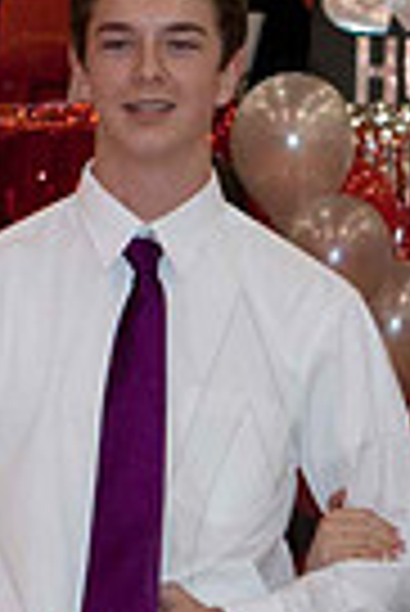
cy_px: 792
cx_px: 493
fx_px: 4243
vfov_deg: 8.2
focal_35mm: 249
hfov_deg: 5.5
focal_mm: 50
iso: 500
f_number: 4
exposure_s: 1/60
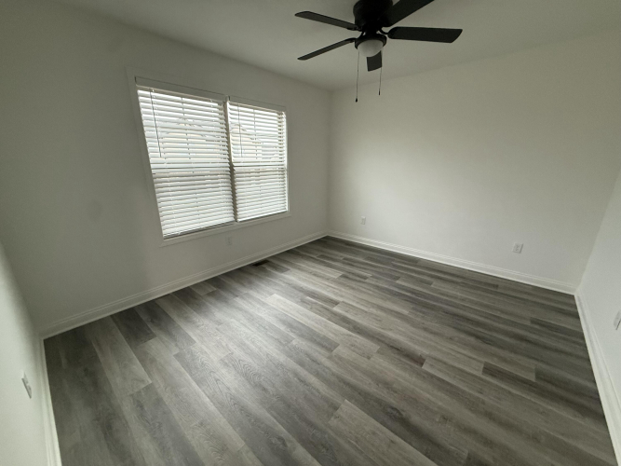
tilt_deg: -16.2
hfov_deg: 102.1
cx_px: 310
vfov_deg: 85.7
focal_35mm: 14
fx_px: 251
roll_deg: +2.5
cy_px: 233
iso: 400
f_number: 2.2
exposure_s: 1/60
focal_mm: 2.22
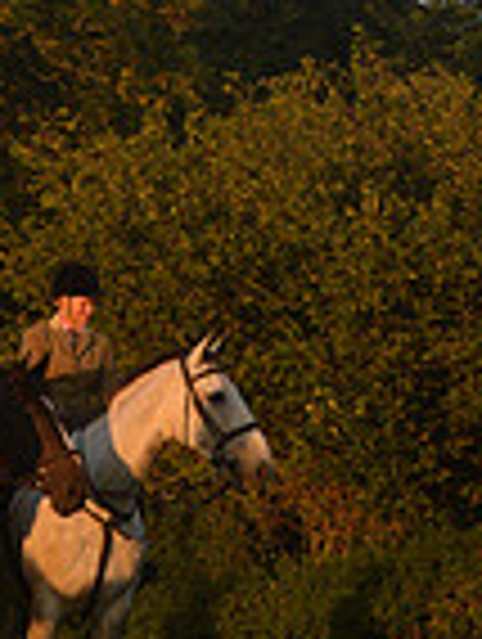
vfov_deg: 5.3
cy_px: 202
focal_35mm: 372
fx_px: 6886
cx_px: -775
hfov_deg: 3.9
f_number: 9
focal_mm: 95
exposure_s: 1/640
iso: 2500
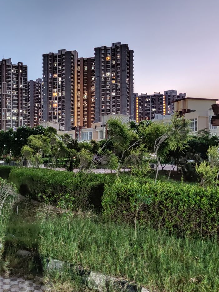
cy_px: 146
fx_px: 312
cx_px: 45
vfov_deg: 50.1
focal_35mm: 37
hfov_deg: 37.3
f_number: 1.65
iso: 2500
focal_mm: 4.75
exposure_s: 1/14
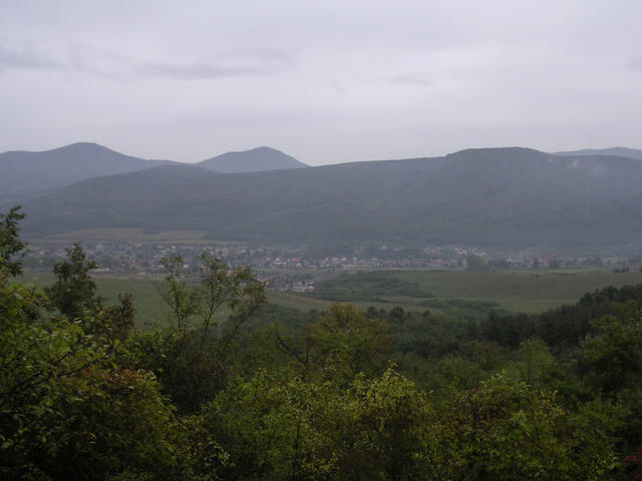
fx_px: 909
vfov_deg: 29.7
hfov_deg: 38.9
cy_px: 240
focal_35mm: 49
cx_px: 321
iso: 100
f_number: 3.1
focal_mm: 7.5
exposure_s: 1/25.3
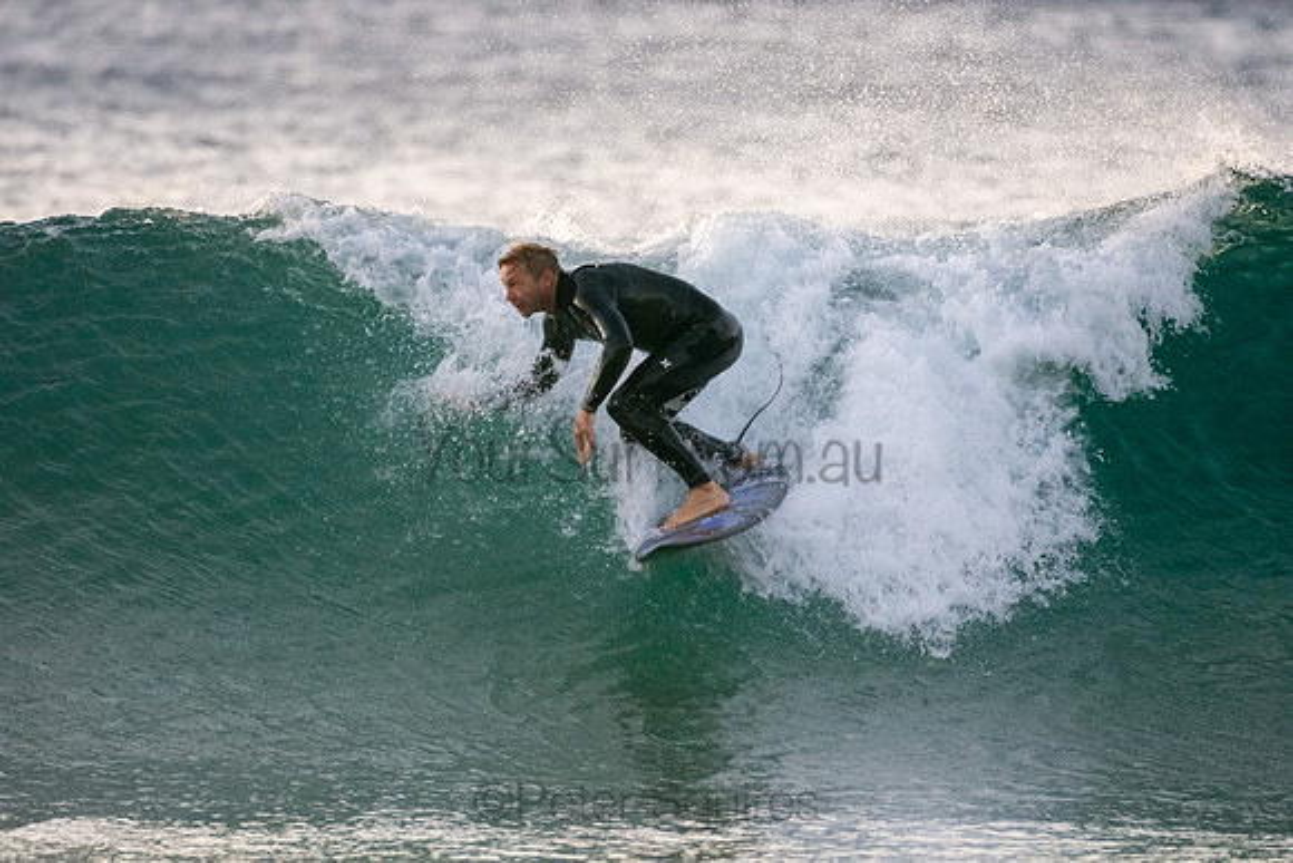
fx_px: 26943
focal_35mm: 750
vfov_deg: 1.8
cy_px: 432
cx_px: 646
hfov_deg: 2.7
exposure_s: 1/800
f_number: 5.6
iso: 4000
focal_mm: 500
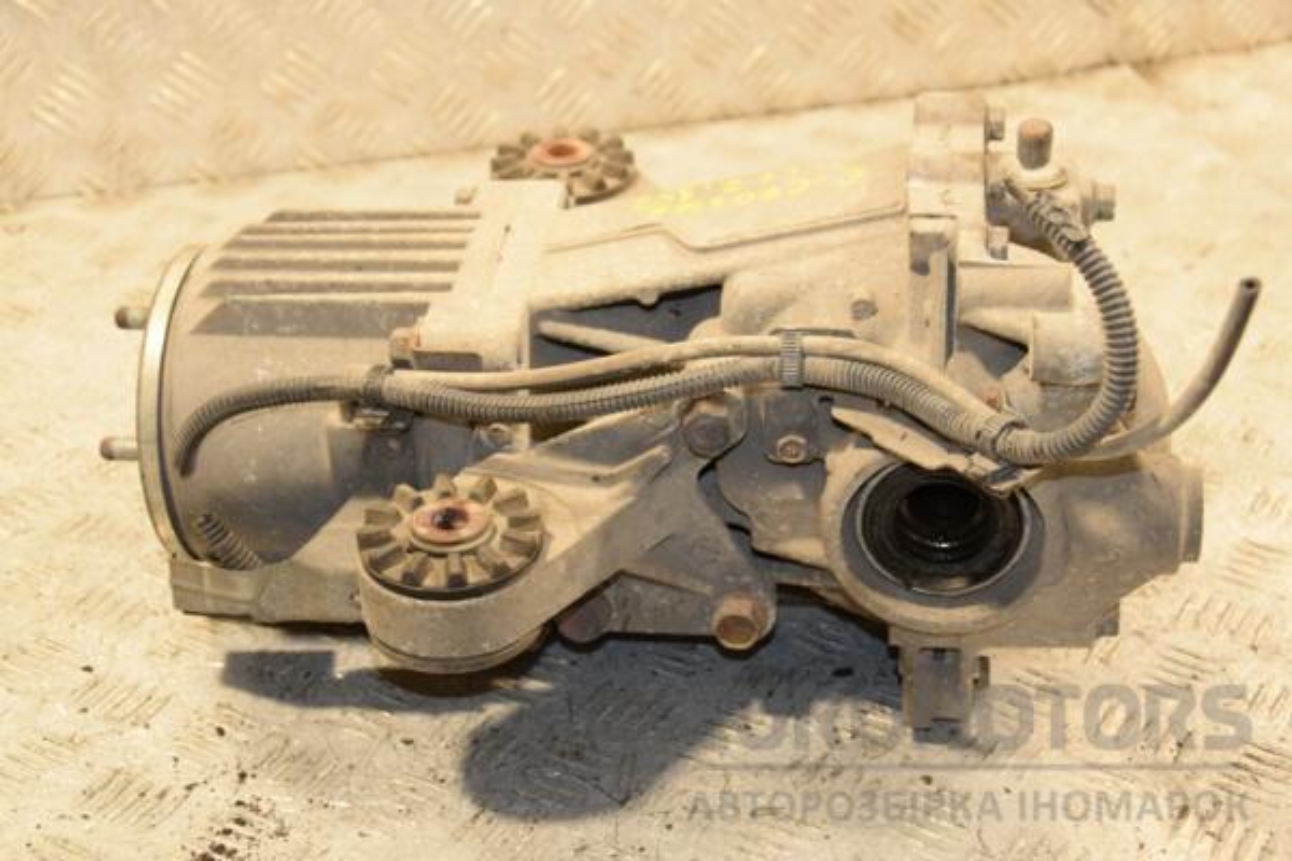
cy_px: 430
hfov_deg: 29.9
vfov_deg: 20.2
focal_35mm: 68
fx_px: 2422
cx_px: 646
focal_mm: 45
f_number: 4.8
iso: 800
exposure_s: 1/125
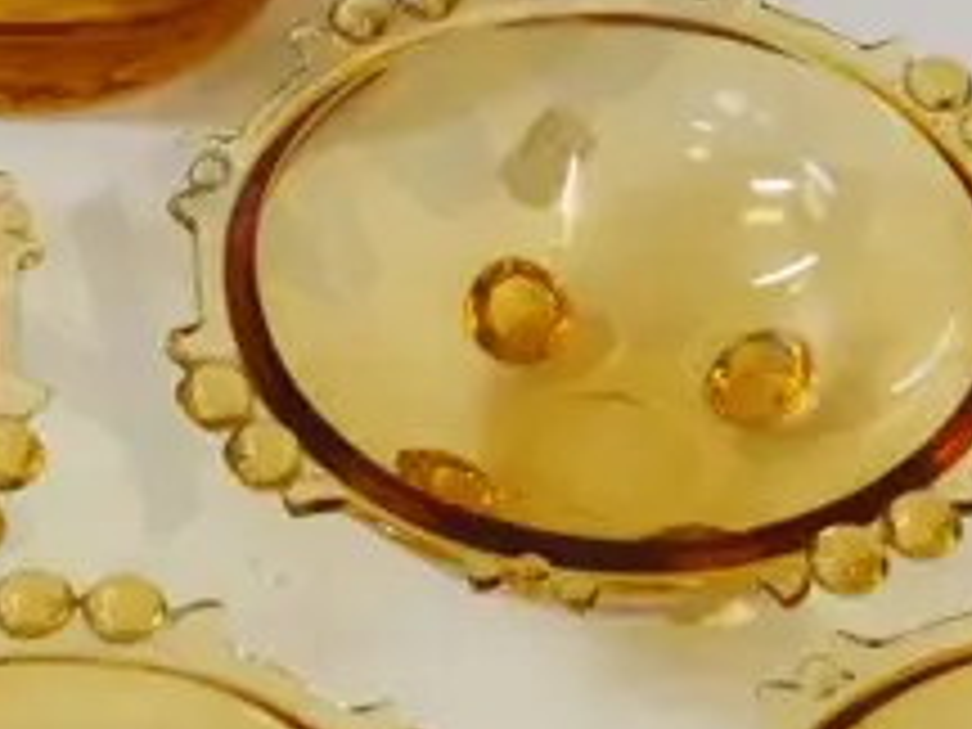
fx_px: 3201
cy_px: 90
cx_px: 423
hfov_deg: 17.3
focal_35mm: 114
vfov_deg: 12.9
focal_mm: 12
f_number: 3.5
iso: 3200
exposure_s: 1/320
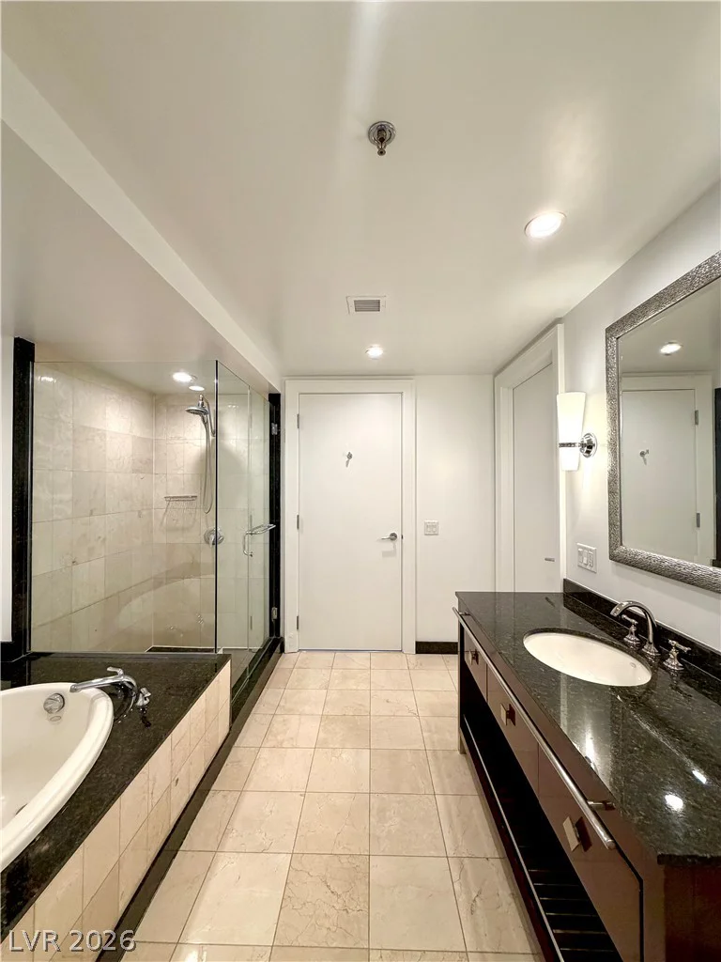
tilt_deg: +0.1
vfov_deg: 102.1
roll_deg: +0.6
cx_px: 360
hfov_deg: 85.7
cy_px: 481
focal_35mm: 14
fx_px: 389
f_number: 2.2
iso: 200
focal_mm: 2.22
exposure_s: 1/120
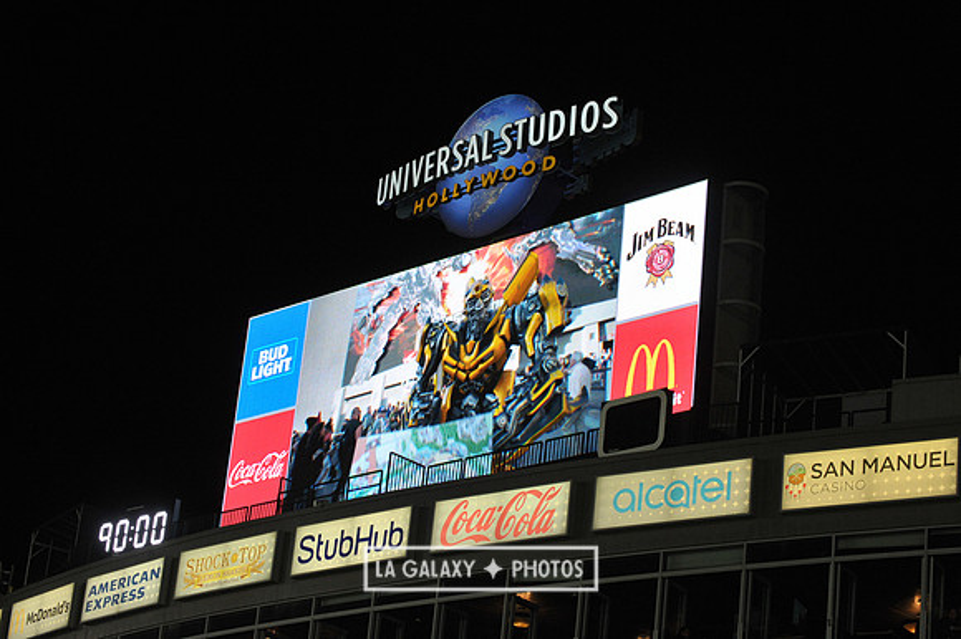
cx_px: 480
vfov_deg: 15.2
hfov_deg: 22.6
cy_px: 320
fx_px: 2401
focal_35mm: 90
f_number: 8
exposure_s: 1/200
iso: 1600
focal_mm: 90
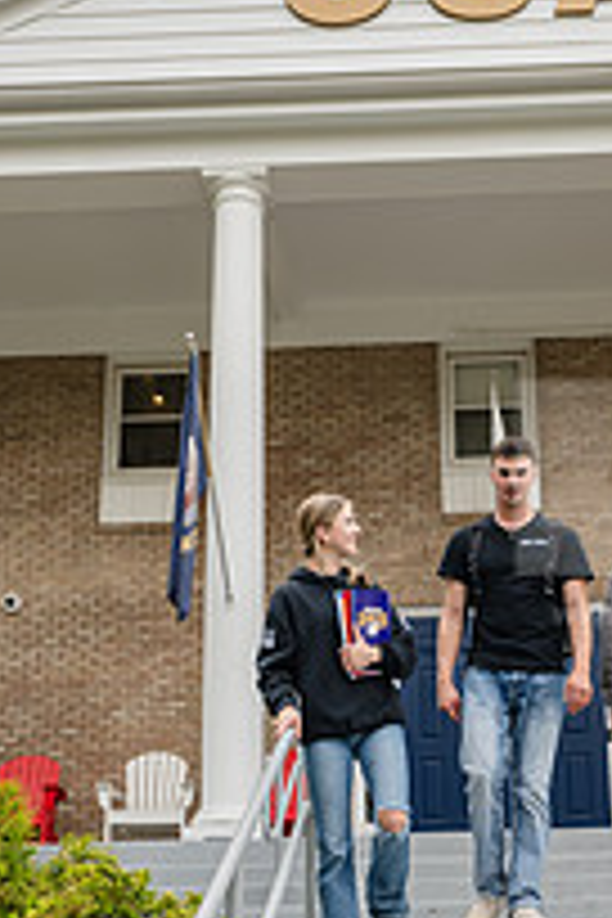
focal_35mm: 53
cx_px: 446
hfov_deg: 25.3
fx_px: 1351
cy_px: 662
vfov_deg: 36.8
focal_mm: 24
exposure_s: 1/640
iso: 320
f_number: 4
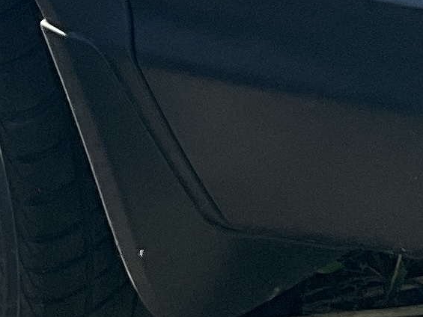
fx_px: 2530
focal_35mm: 207
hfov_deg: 9.6
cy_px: -655
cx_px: 179
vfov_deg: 6.5
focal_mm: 3
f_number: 1.8
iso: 25
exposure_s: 1/674
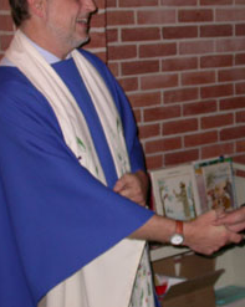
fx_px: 790
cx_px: 195
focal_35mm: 87
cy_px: 124
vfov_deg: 22.0
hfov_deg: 17.5
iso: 100
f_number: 3
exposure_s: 1/60.3
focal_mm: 11.5
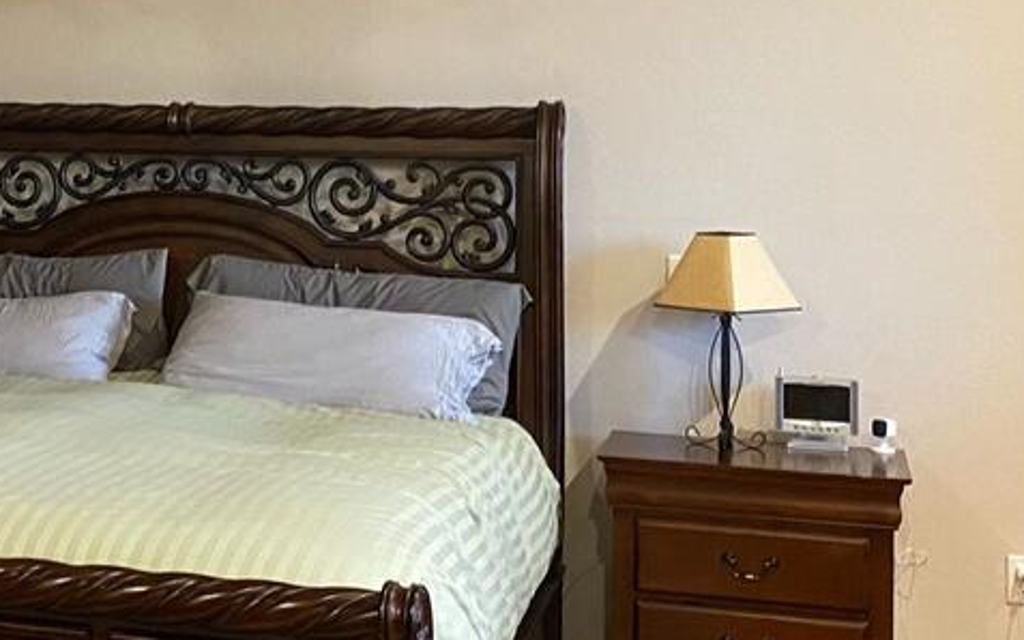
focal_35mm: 74
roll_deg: -1.0
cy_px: 75
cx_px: 21
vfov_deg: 17.4
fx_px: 2065
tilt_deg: +0.9
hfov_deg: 26.5
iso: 500
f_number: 1.8
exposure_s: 1/40
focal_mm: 4.25
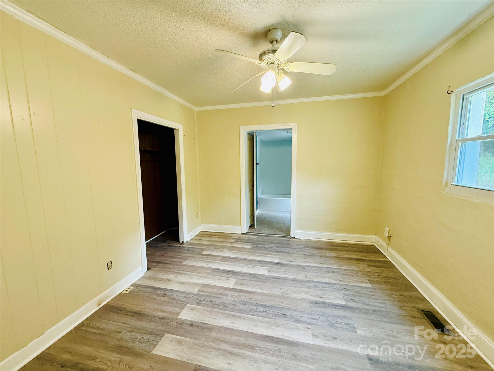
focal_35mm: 14
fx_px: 200
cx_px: 247
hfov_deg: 102.1
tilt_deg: -6.0
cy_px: 186
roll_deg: +0.5
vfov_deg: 85.7
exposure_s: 1/60
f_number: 2.2
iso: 320
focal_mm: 2.22
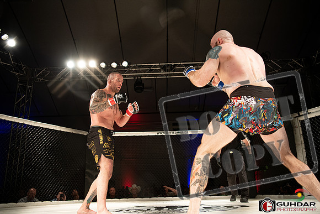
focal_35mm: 32
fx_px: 284
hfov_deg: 58.7
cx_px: 160
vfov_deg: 41.1
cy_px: 107
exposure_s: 1/1000
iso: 1250
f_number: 2.8
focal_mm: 32
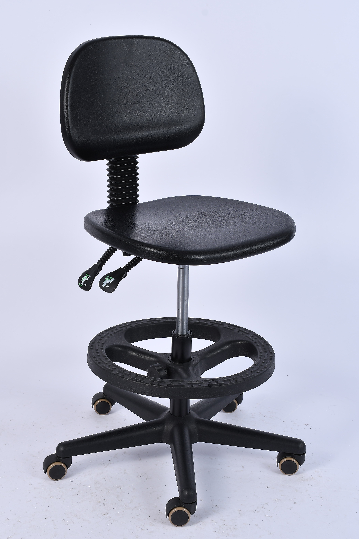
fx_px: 912
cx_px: 177
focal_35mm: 61
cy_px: 272
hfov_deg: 22.3
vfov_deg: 32.9
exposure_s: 1/125
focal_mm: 40
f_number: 9
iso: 125
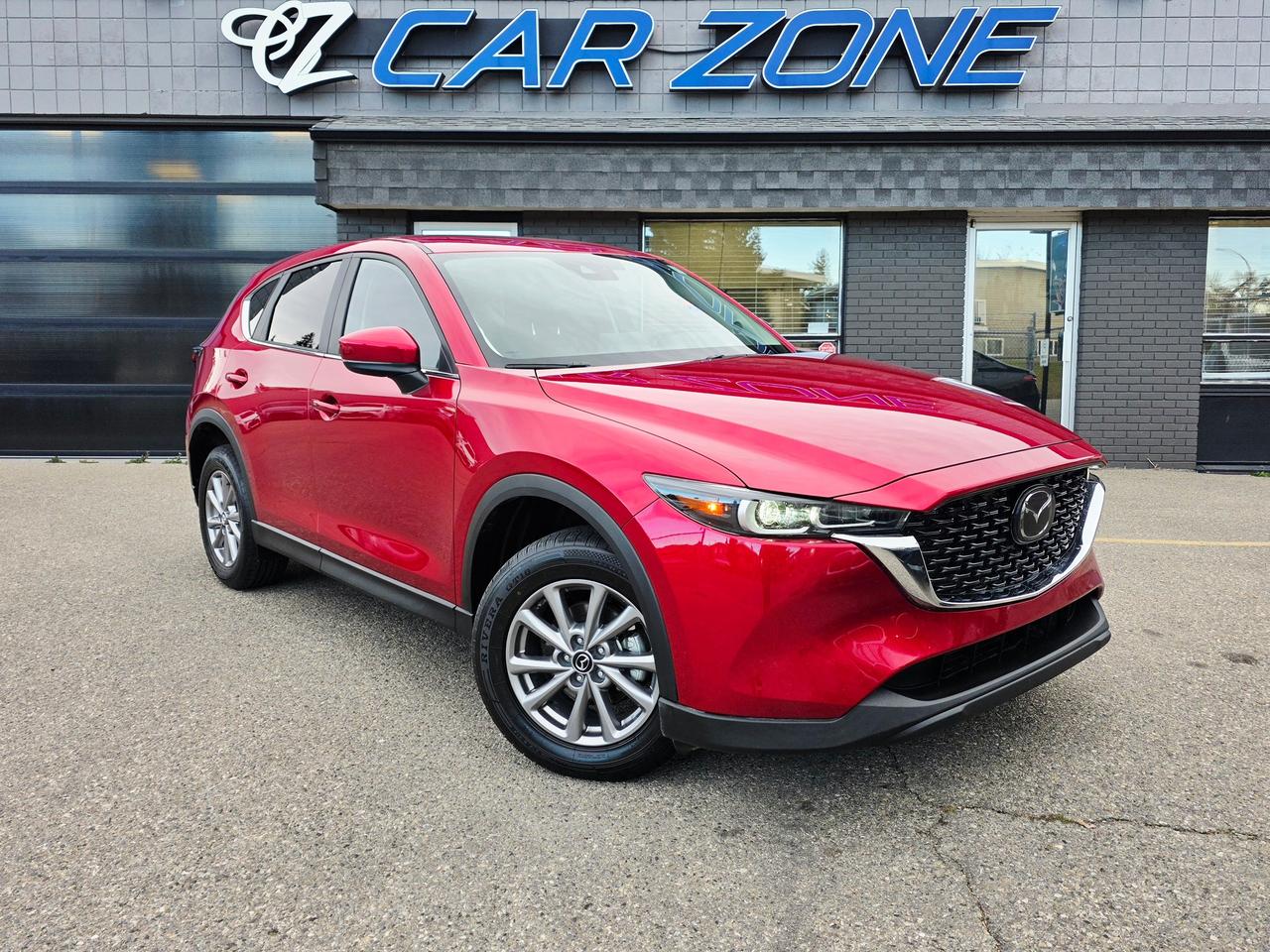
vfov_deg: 58.9
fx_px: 844
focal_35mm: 23
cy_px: 476
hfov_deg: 73.9
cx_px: 635
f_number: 1.7
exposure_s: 1/182
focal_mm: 6.3
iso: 40
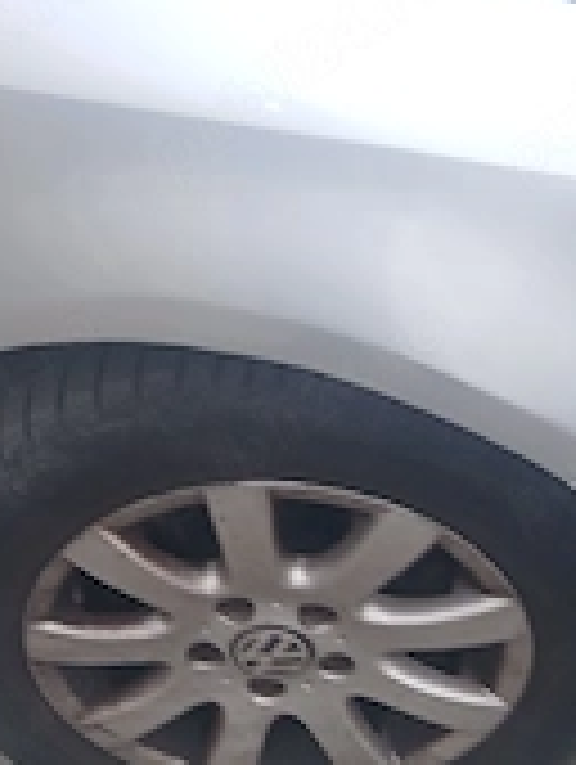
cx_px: 40
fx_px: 1350
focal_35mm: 61
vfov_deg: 30.6
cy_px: 122
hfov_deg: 23.4
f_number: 1.8
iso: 25
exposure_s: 1/101
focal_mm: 3.98
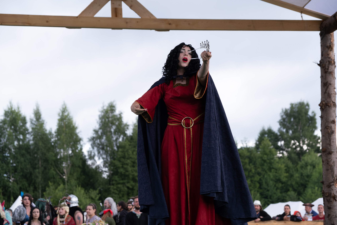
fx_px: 777
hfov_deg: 24.5
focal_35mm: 83
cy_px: 112
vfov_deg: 16.5
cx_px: 168
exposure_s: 1/800
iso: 800
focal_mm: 55
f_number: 3.6
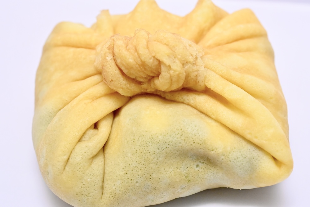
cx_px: 155
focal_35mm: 60
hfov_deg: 33.4
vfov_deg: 22.6
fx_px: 517
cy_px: 104
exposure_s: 1/160
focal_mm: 60
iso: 6400
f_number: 10
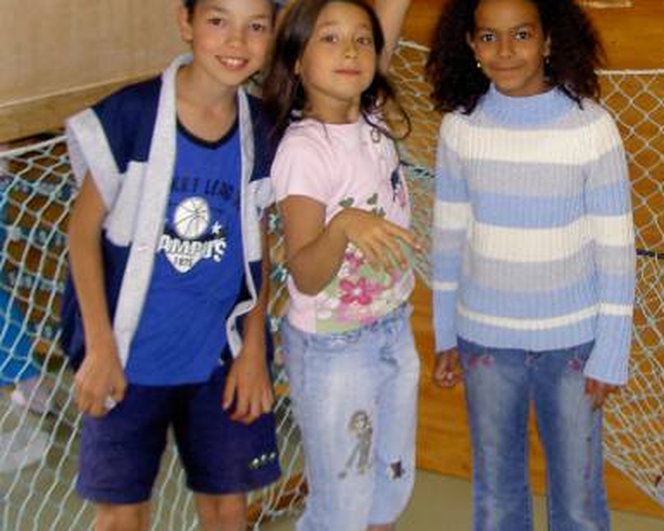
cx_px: 579
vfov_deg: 19.2
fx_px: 1552
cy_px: 117
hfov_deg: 23.6
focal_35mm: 79
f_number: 2.8
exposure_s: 1/60
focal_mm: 8
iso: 100
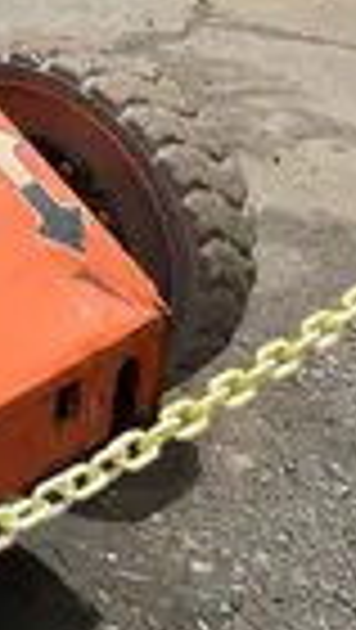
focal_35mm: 111
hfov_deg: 9.4
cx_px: -586
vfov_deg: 17.7
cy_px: -250
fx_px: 1858
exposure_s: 1/3401
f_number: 1.6
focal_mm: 4.2
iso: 32
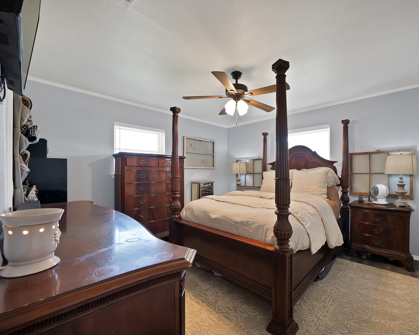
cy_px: 169
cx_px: 237
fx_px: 174
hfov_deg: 100.1
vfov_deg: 88.0
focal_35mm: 14
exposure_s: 1/3
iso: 640
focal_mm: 12
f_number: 9
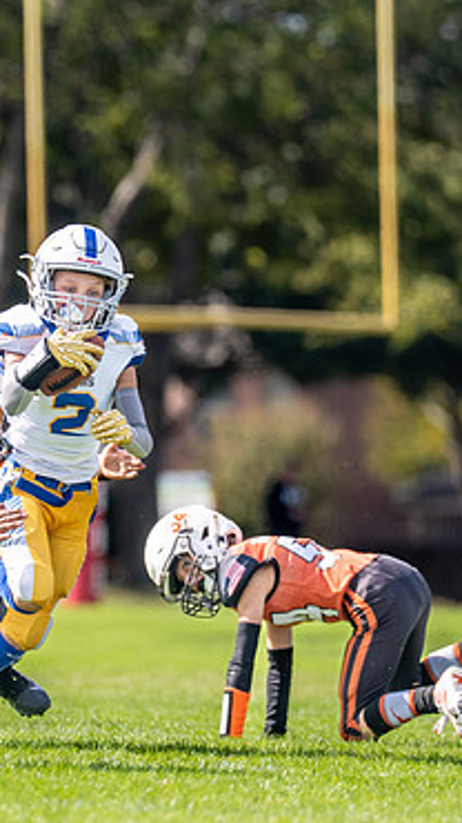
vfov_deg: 3.5
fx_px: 13552
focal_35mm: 622
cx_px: 40
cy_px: 441
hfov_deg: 2.0
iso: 160
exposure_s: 1/2500
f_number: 2.8
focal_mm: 200
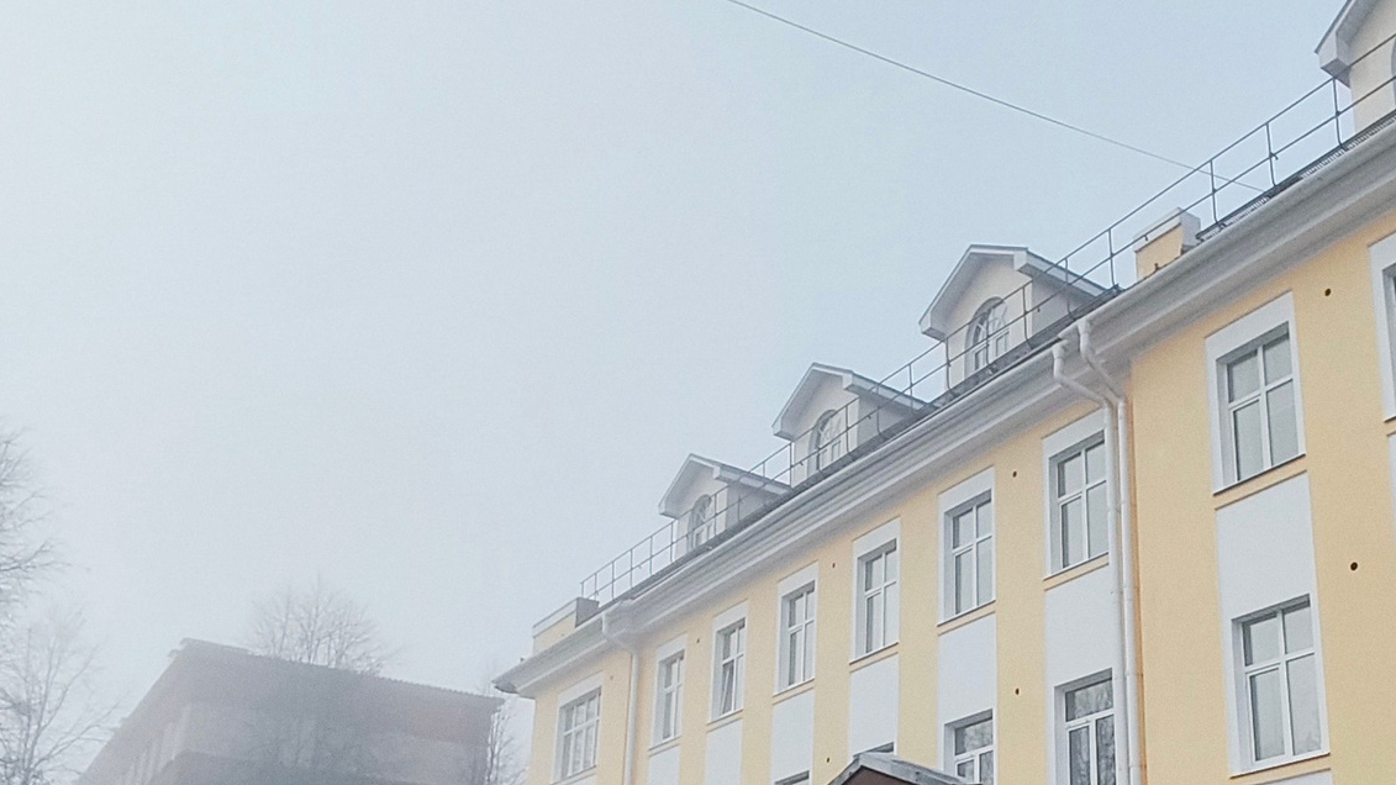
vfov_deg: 31.0
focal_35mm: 37
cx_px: 971
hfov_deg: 52.6
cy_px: 651
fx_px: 1370
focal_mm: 1.65
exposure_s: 1/775
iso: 50
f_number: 2.2
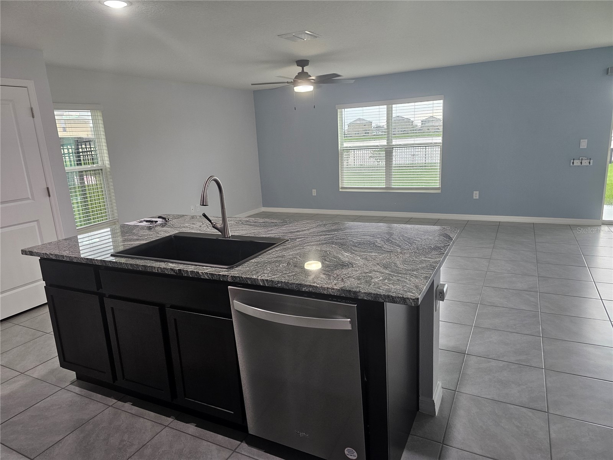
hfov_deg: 73.9
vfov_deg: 58.9
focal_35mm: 23
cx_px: 306
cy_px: 230
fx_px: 407
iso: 160
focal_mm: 6.3
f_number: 1.7
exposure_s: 1/120
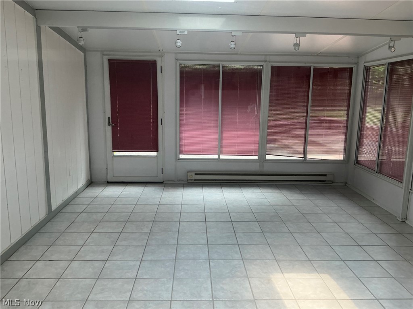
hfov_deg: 63.4
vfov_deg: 49.7
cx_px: 206
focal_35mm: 28
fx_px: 334
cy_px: 154
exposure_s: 1/120
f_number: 1.8
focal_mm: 3
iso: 32
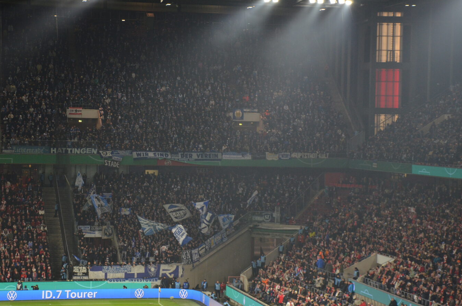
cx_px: 214
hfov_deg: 18.5
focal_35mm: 111
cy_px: 129
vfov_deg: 12.3
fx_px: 1421
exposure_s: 1/125
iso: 800
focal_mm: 62
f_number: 5.3
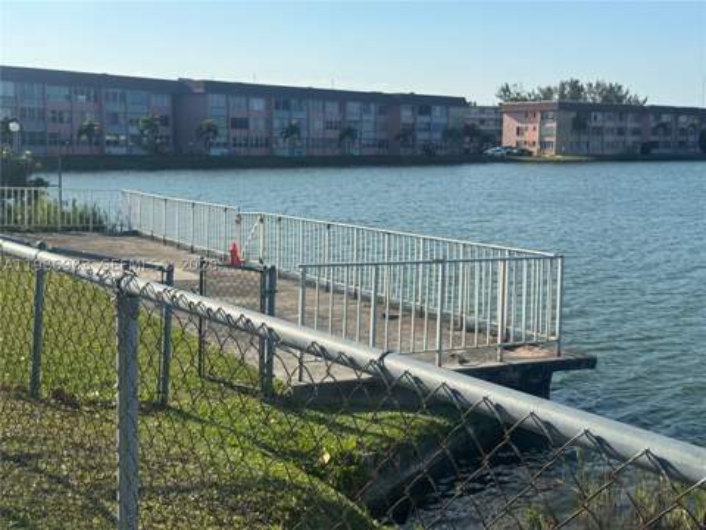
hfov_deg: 39.7
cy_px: 265
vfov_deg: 30.3
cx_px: 353
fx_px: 979
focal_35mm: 48
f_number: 1.78
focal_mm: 6.76
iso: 64
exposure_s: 1/4049
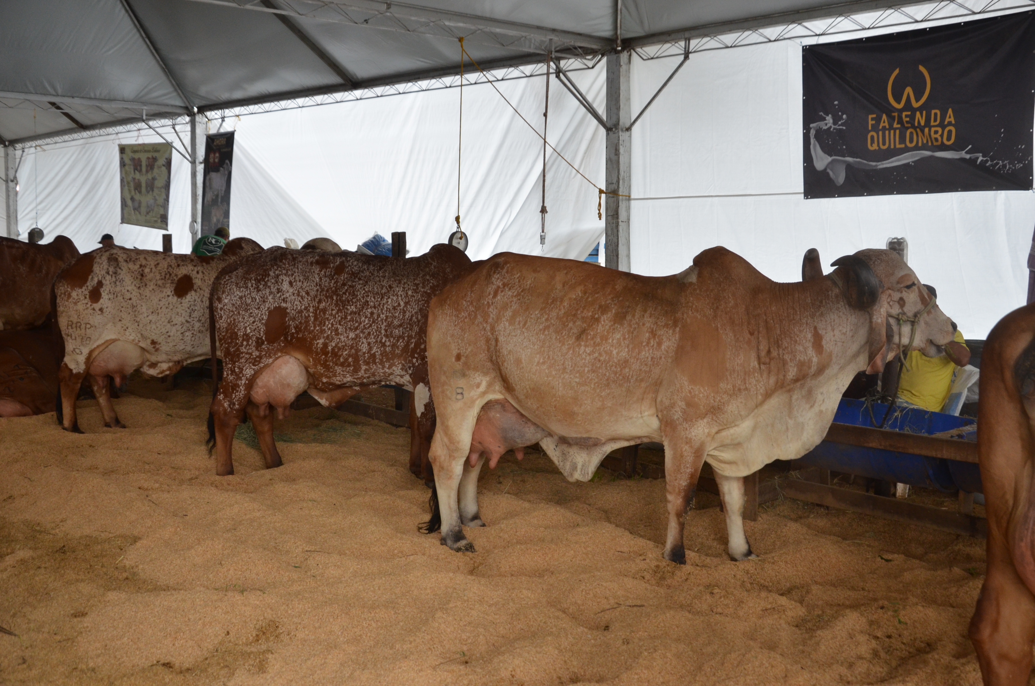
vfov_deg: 34.1
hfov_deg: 49.6
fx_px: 1119
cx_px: 518
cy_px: 343
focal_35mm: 39
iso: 800
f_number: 5.6
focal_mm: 26
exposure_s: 1/125
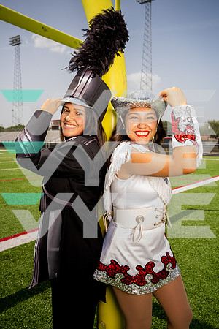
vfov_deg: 57.2
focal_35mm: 33
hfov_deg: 40.0
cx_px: 110
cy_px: 164
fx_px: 301
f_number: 6.3
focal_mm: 33
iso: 50
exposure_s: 1/250
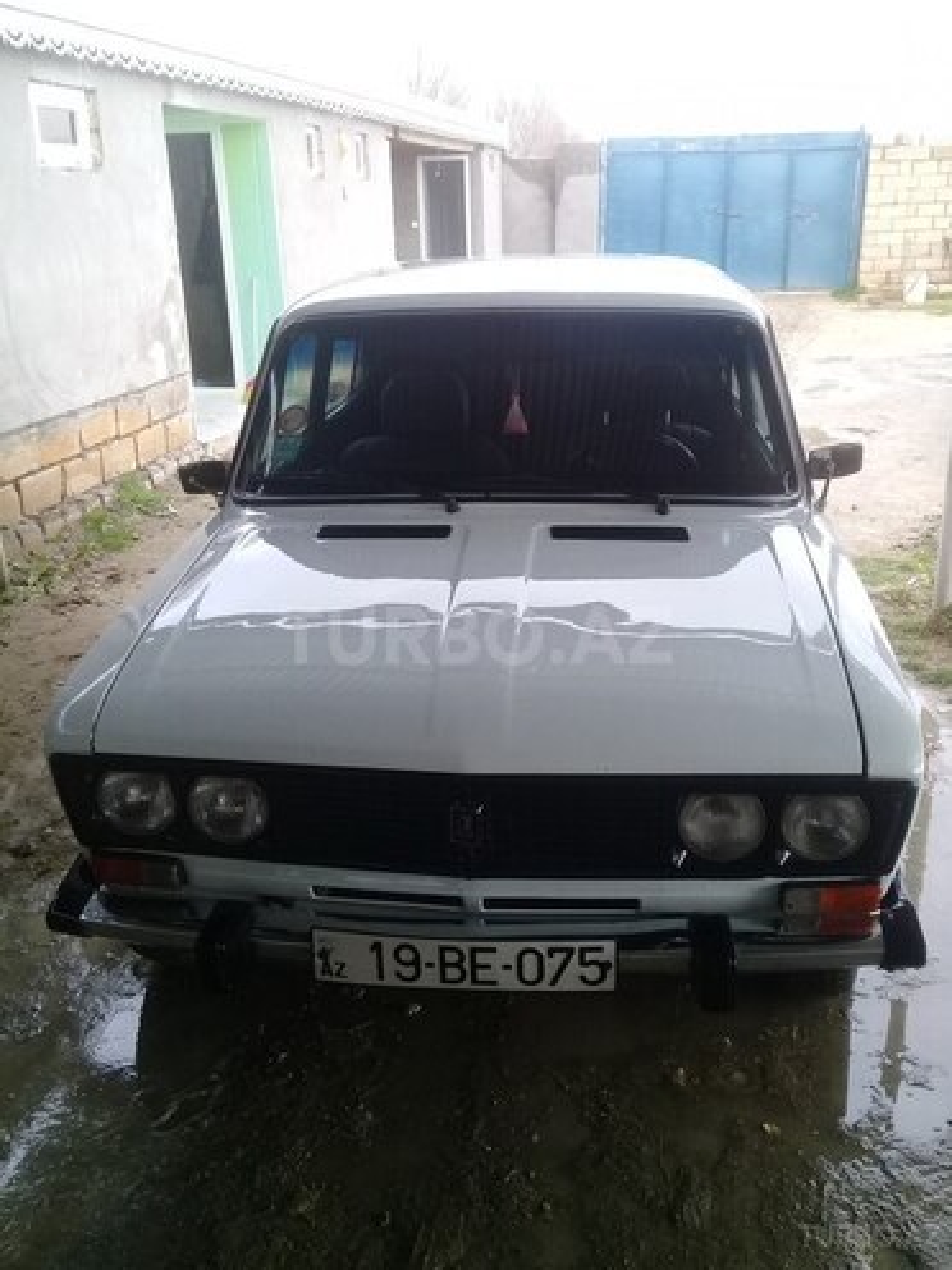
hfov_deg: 45.4
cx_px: 476
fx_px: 1137
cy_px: 635
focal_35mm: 31
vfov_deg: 58.4
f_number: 2.2
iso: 64
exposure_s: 1/100
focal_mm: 3.3
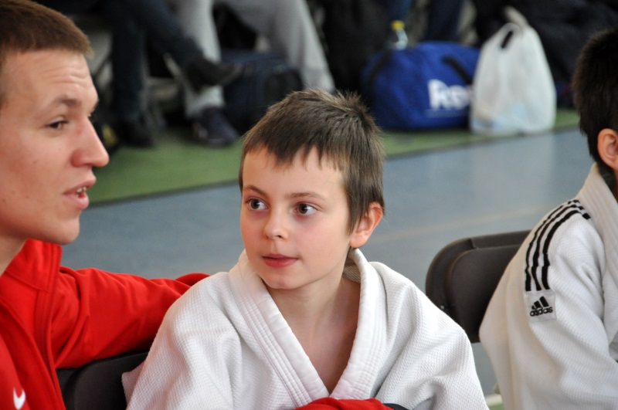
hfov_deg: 13.1
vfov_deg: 8.7
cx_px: 309
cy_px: 205
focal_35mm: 158
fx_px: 2700
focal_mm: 105
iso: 1600
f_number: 5.6
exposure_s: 1/60
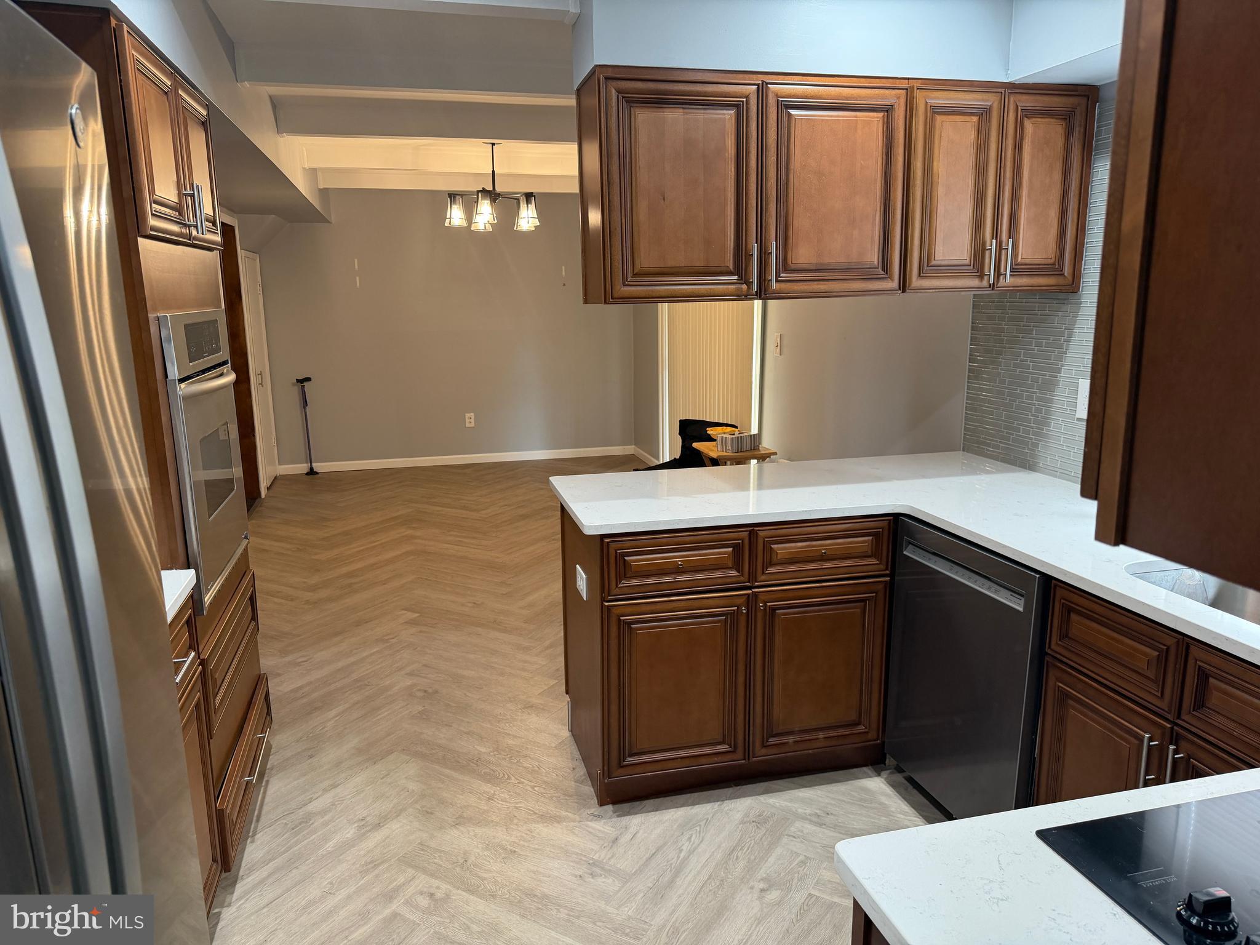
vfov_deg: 56.8
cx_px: 630
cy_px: 472
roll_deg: +1.6
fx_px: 874
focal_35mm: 24
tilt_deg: -11.7
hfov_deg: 71.6
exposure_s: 1/60
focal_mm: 6.76
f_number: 1.78
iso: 200
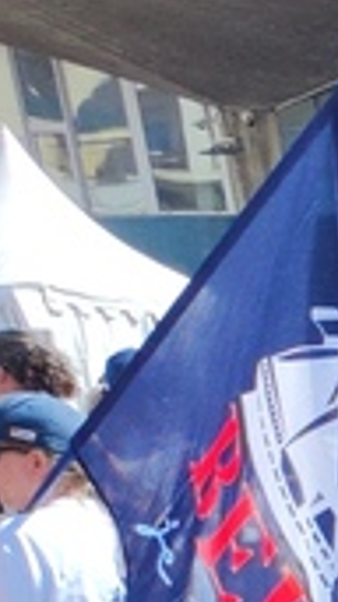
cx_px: 1789
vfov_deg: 12.5
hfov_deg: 5.5
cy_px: 1095
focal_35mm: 157
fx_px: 2505
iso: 50
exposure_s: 1/1530
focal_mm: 5.59
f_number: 1.88
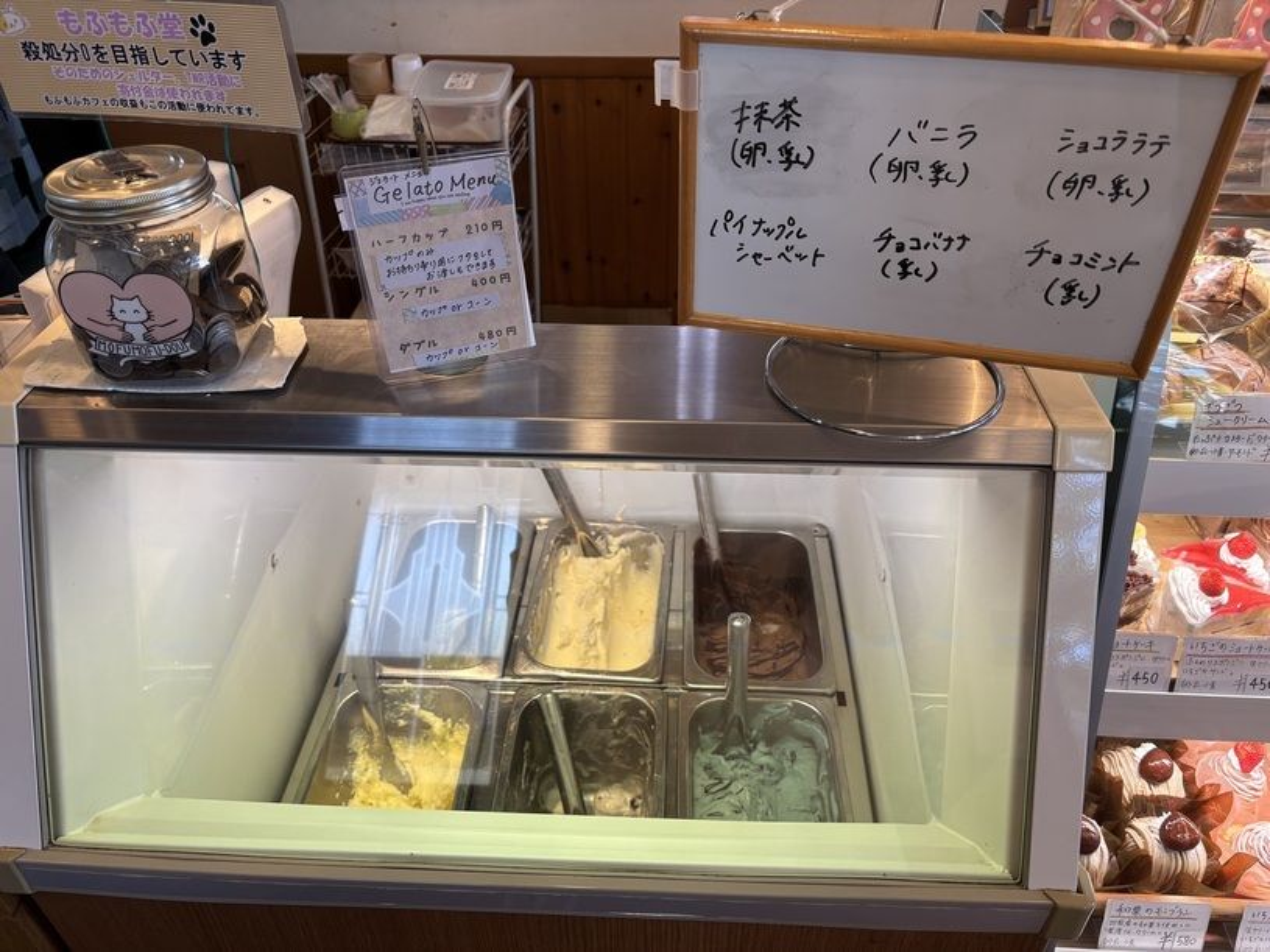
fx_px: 954
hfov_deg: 67.3
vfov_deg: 53.1
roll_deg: +0.3
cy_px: 476
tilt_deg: -37.9
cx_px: 635
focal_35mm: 26
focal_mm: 5.96
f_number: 1.6
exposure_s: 1/120
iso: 50
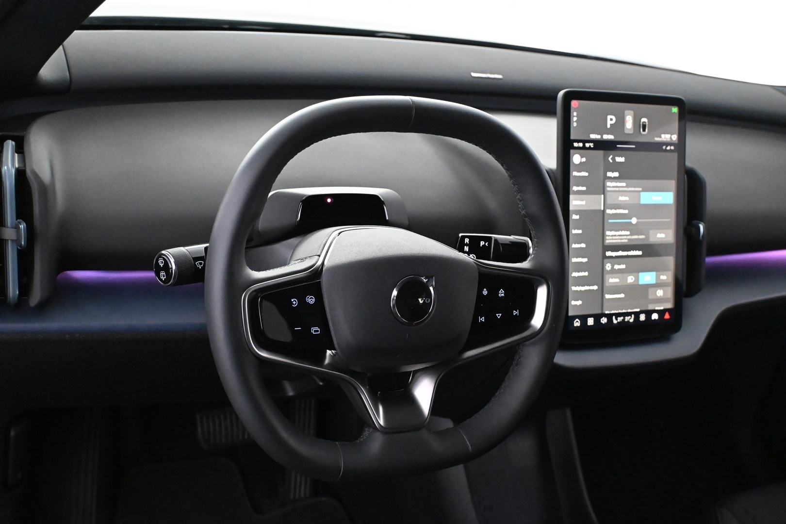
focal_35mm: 41
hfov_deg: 47.2
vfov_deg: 32.4
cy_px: 262
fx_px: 901
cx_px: 393
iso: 7200
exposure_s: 1/60
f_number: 4.5
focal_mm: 27.5
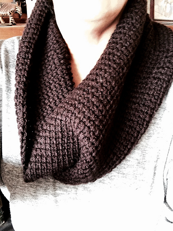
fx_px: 220
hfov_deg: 42.9
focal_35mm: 33
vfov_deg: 55.4
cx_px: 86
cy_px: 116
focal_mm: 2.15
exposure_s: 1/15
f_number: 2.4
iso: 400
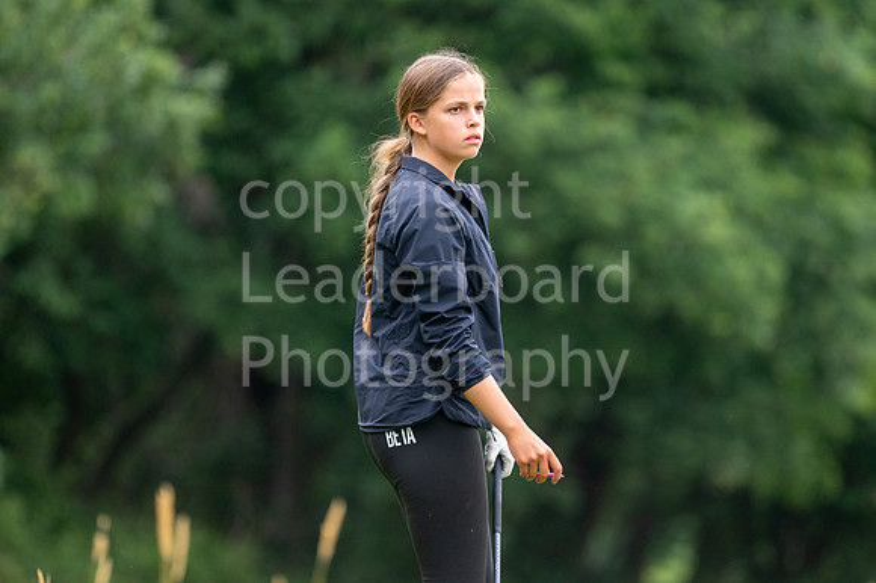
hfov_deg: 4.6
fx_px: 10943
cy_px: 292
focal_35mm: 450
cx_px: 438
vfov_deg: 3.1
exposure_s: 1/500
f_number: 4
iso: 500
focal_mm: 300
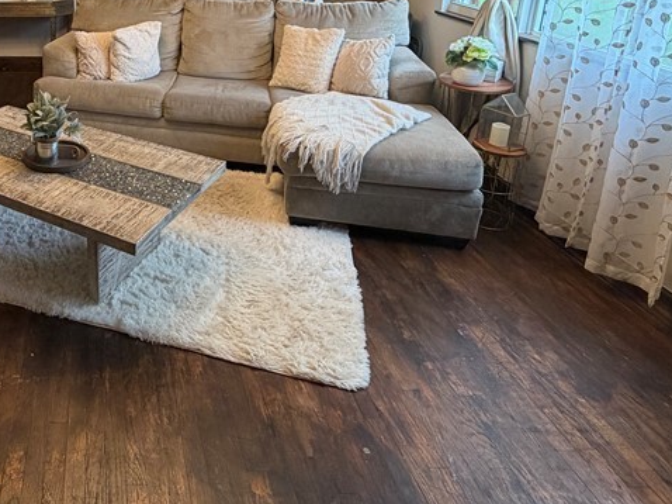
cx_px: 94
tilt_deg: -14.8
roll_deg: +1.1
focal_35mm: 30
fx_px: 582
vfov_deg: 43.0
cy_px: 55
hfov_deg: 54.0
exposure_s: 1/60
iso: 200
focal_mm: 2.22
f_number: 2.2
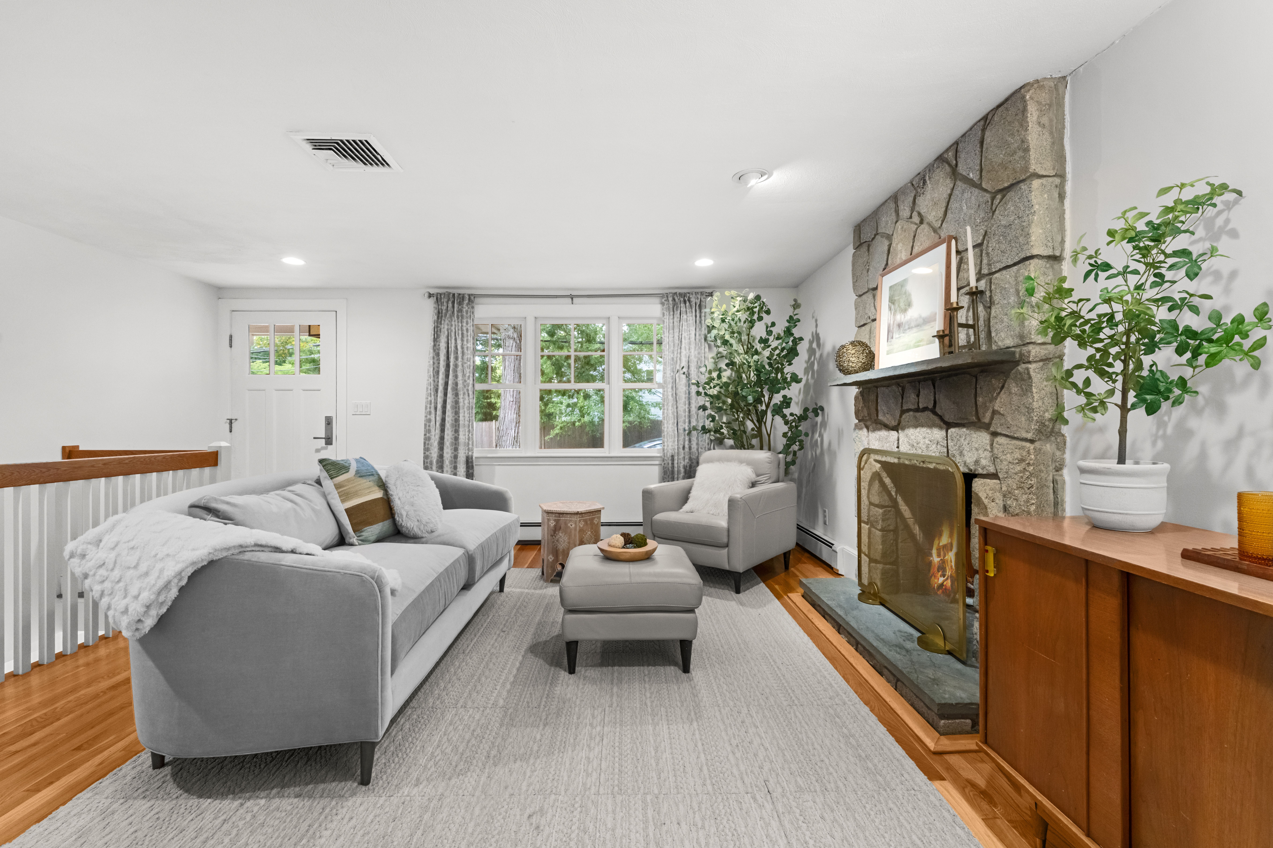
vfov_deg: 75.1
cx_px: 636
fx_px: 552
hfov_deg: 98.2
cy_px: 424
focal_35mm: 16
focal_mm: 15.6
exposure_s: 1/5
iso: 3200
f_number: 11
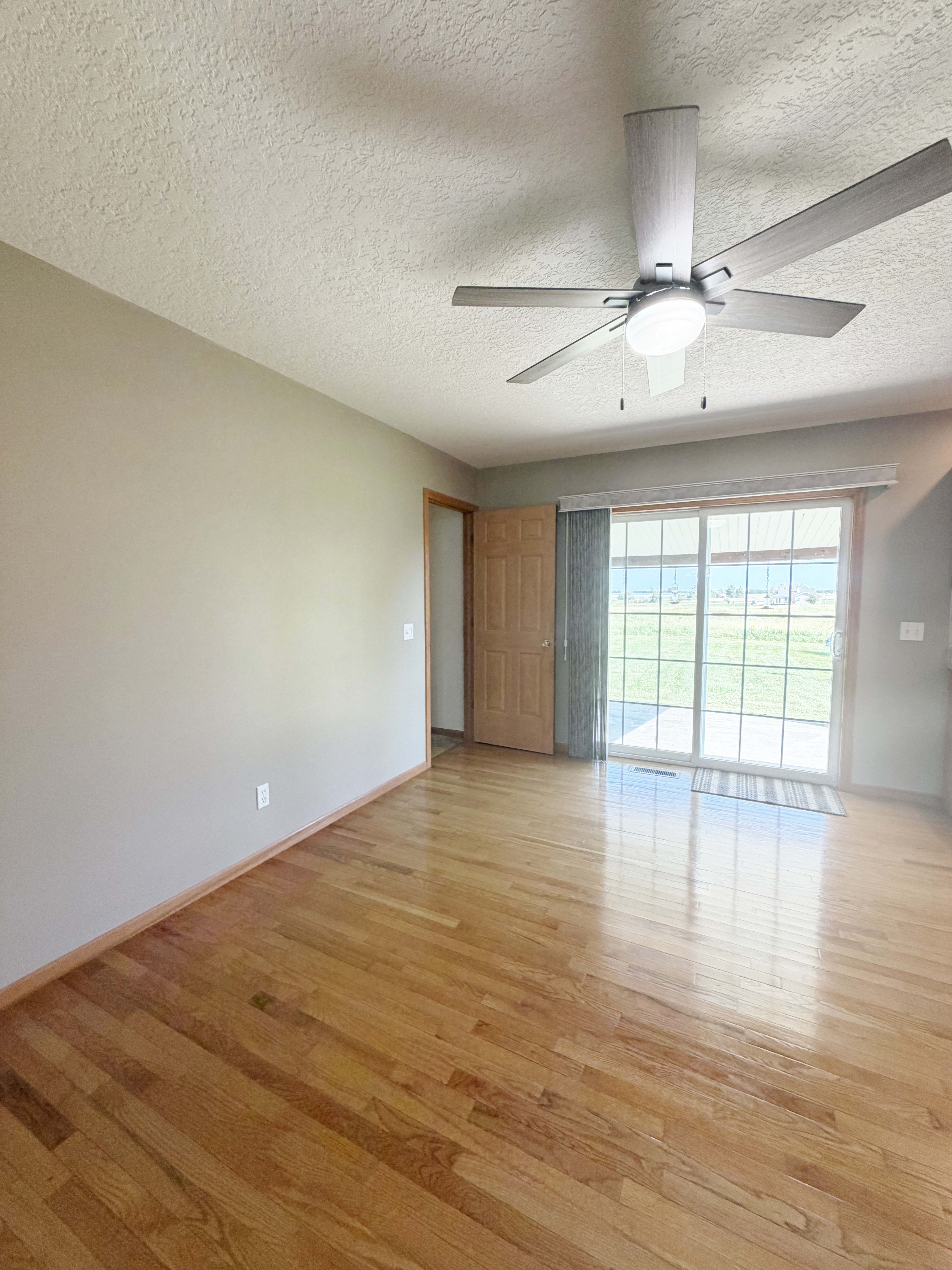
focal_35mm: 14
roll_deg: +0.9
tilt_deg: -4.8
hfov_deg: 85.7
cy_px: 635
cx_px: 476
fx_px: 513
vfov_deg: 102.1
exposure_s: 1/120
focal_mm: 2.22
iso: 250
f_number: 2.2
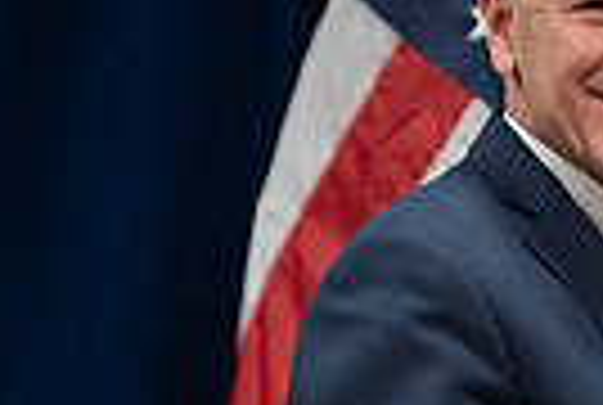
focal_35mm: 371
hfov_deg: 5.5
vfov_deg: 3.7
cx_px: 904
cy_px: 542
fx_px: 6228
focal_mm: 86
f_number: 3.2
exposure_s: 1/200
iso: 2000
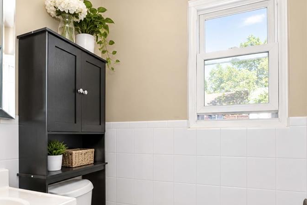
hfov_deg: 75.9
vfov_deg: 54.1
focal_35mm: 23
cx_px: 138
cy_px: 134
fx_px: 196
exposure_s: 1/60
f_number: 9
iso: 1600
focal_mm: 10
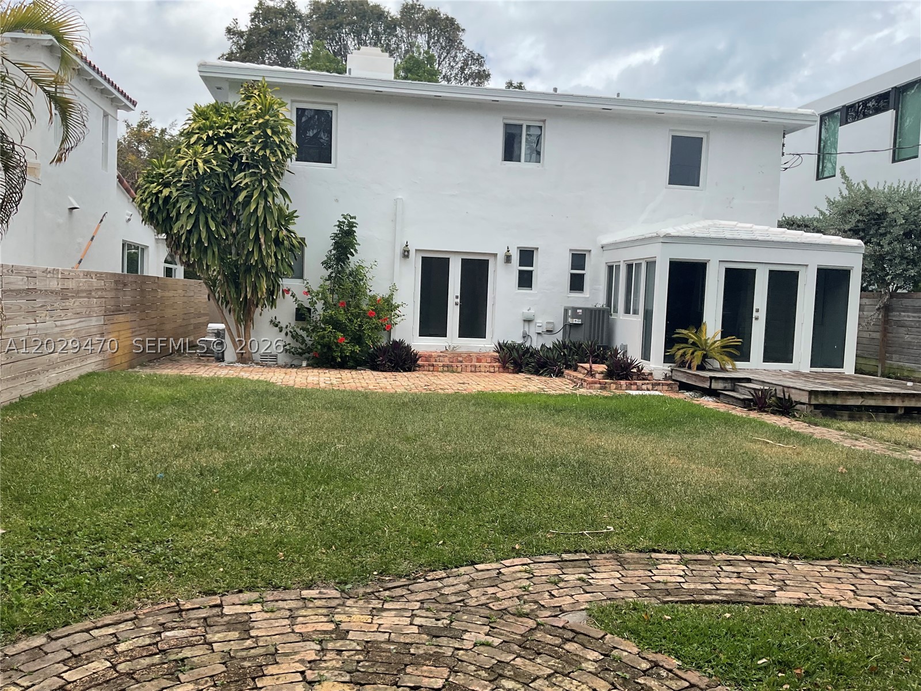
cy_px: 346
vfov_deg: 48.2
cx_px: 460
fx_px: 772
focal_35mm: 29
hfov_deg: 61.7
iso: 16
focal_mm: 3
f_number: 1.8
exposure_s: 1/1786
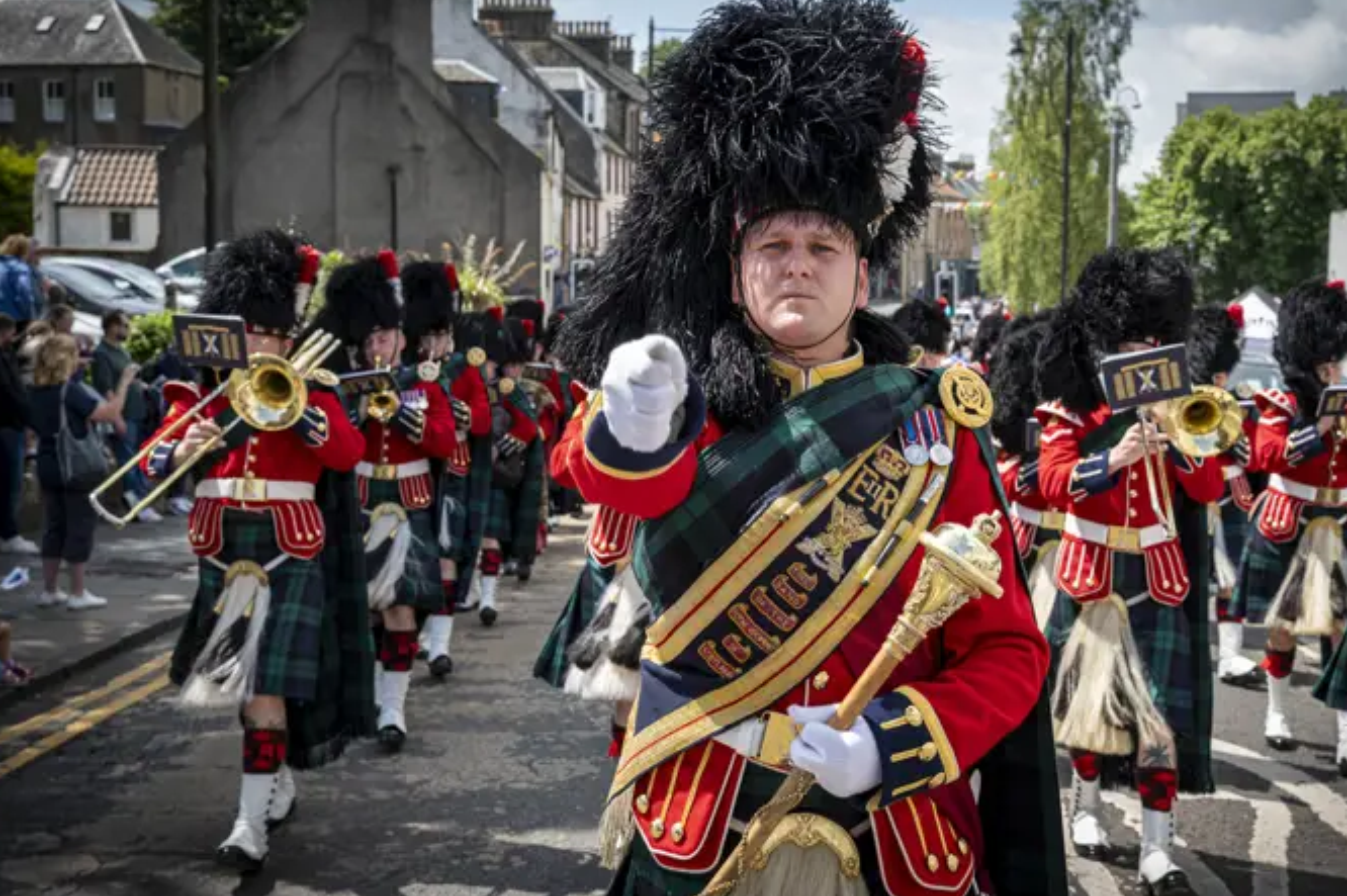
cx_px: 746
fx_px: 1682
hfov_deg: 43.6
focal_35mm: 45
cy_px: 432
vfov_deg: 29.8
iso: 125
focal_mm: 39
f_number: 6.3
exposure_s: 1/250
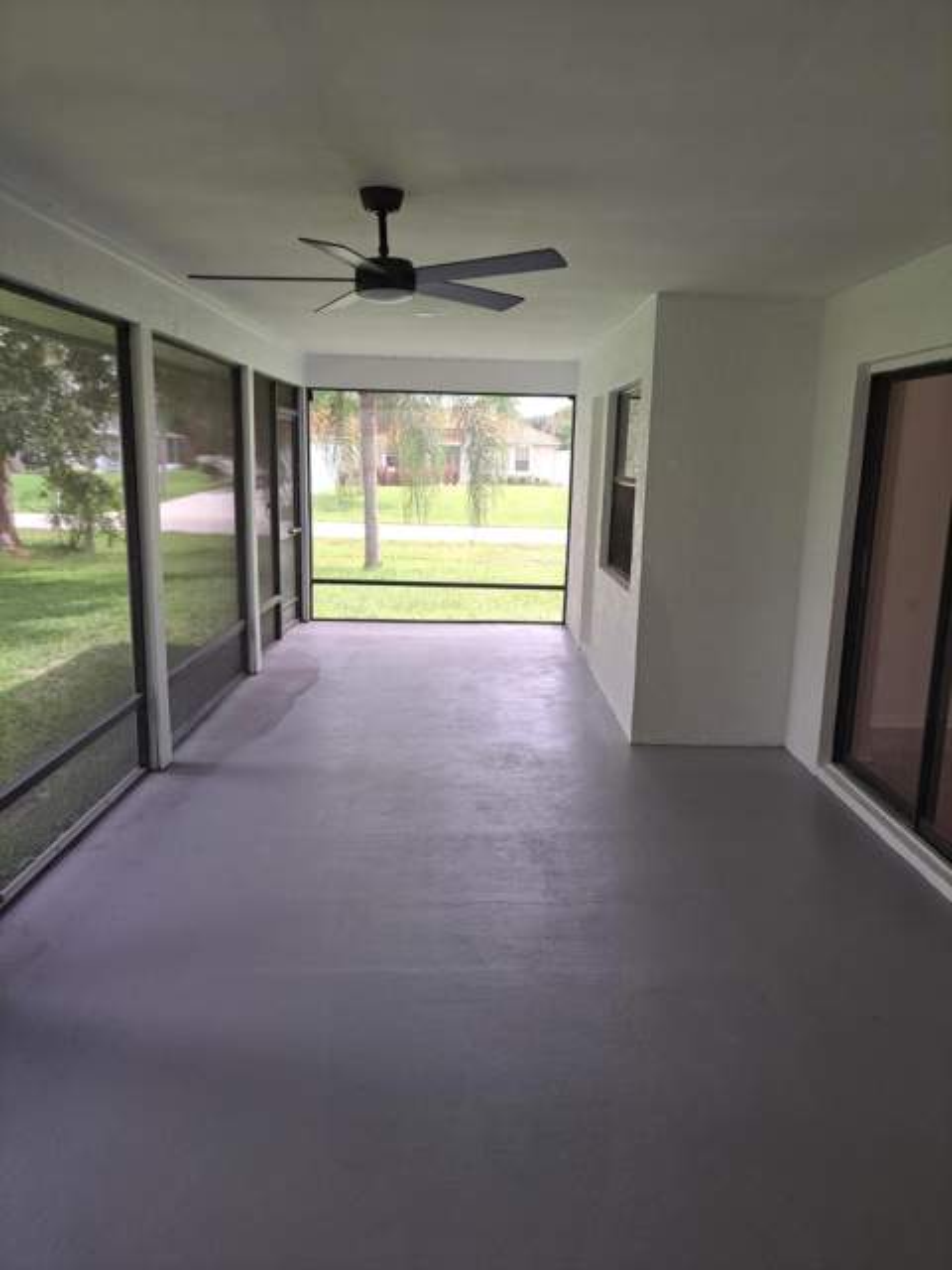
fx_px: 880
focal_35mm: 24
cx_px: 476
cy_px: 635
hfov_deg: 56.8
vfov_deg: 71.6
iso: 50
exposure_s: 1/120
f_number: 1.8
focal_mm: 5.23
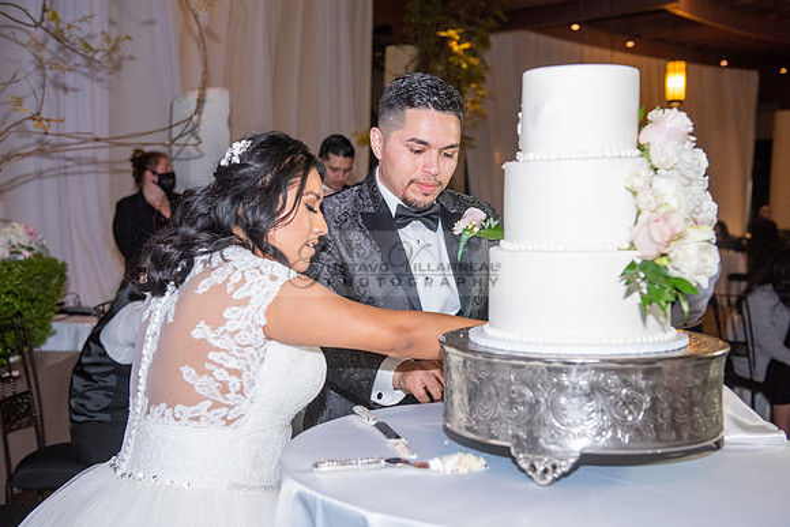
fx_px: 1016
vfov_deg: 29.1
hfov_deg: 42.5
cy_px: 263
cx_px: 395
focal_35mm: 46
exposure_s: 1/160
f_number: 4
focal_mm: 44
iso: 1600
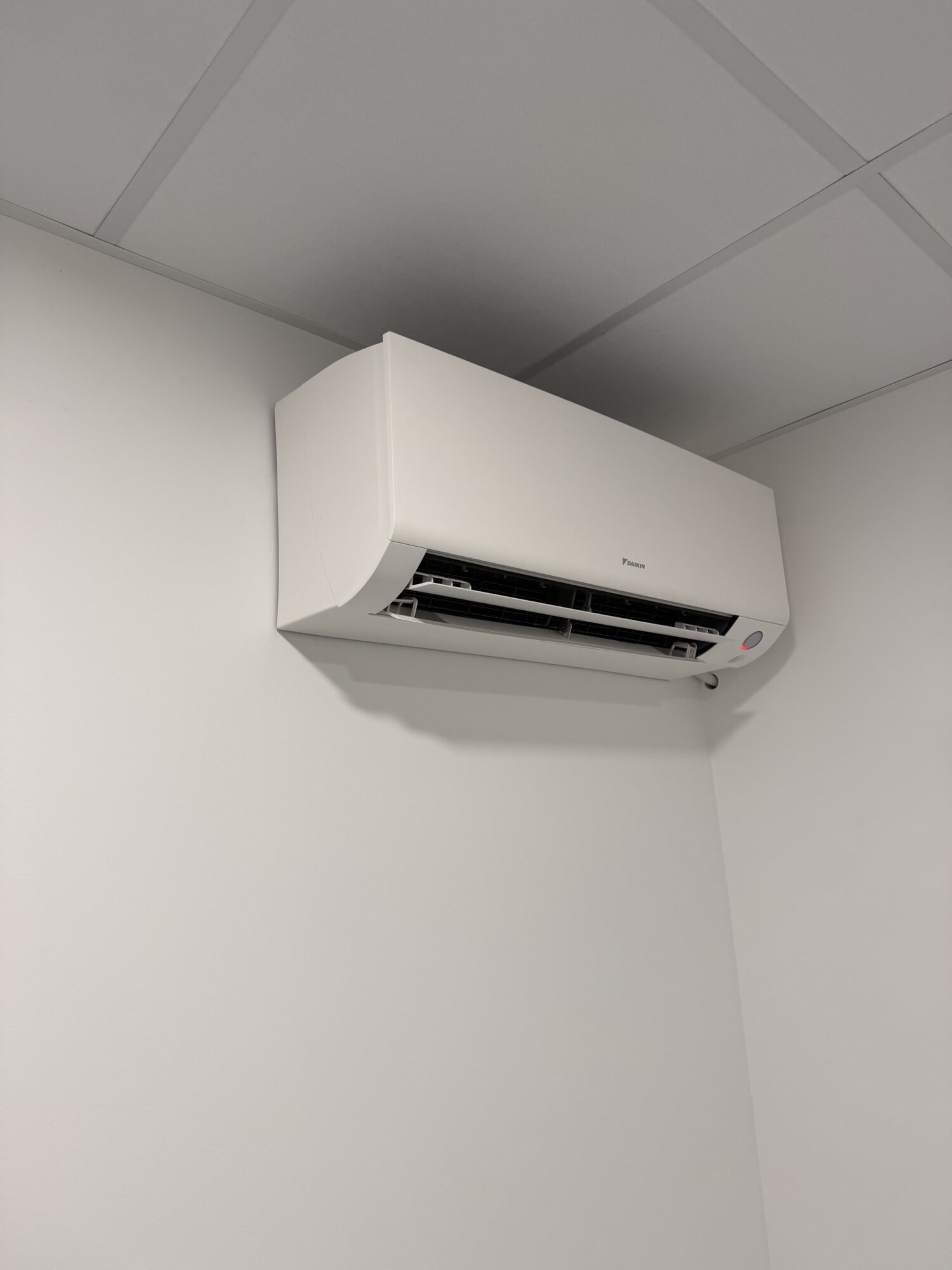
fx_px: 880
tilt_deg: +12.2
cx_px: 476
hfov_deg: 56.8
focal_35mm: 24
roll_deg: +2.2
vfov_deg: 71.6
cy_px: 635
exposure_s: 1/121
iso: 64
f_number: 1.78
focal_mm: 6.76
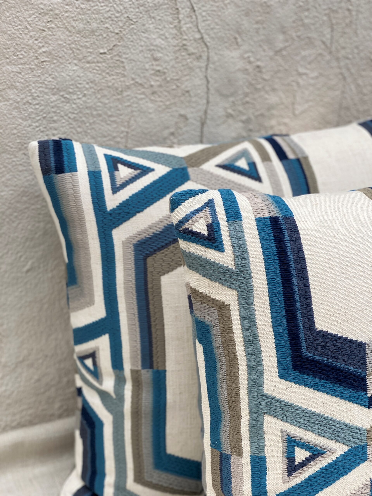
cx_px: 186
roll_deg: -3.7
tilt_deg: -26.2
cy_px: 248
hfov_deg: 28.0
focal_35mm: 52
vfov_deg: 36.8
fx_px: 745
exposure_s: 1/122
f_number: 2
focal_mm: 6
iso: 25
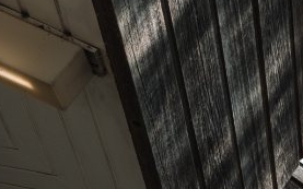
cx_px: 732
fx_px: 1181
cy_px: -16
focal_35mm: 143
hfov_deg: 11.8
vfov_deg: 9.1
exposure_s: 1/200
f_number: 6.3
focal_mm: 24
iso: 100
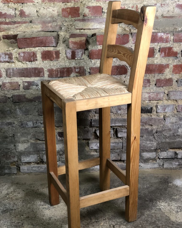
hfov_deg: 27.6
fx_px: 370
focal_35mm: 55
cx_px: 92
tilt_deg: -22.1
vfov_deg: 34.1
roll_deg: +0.7
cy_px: 121
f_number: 2.4
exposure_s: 1/33
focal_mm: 6
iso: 100
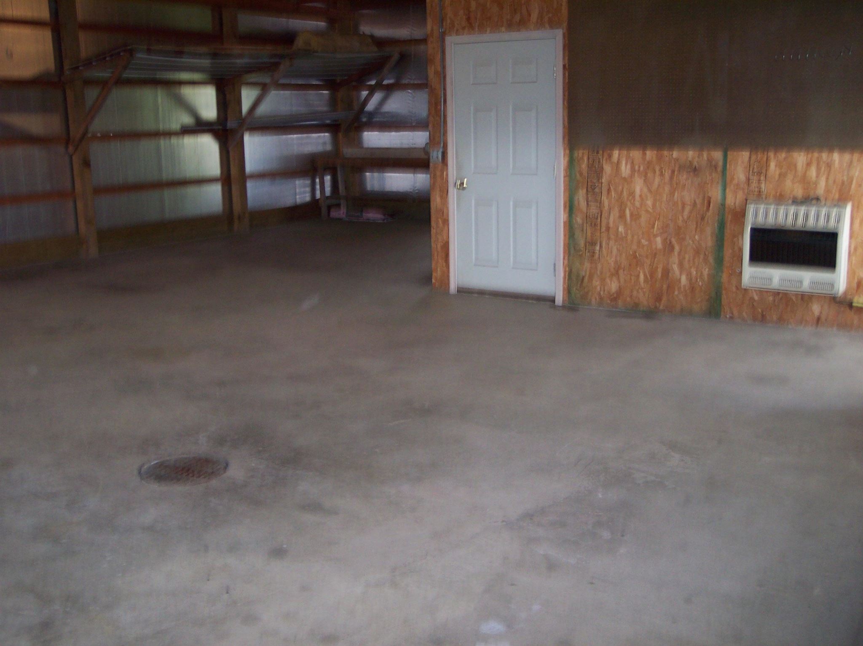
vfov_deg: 37.7
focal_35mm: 38
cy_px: 323
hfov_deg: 49.0
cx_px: 432
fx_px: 947
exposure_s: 1/30
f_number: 2.8
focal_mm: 8
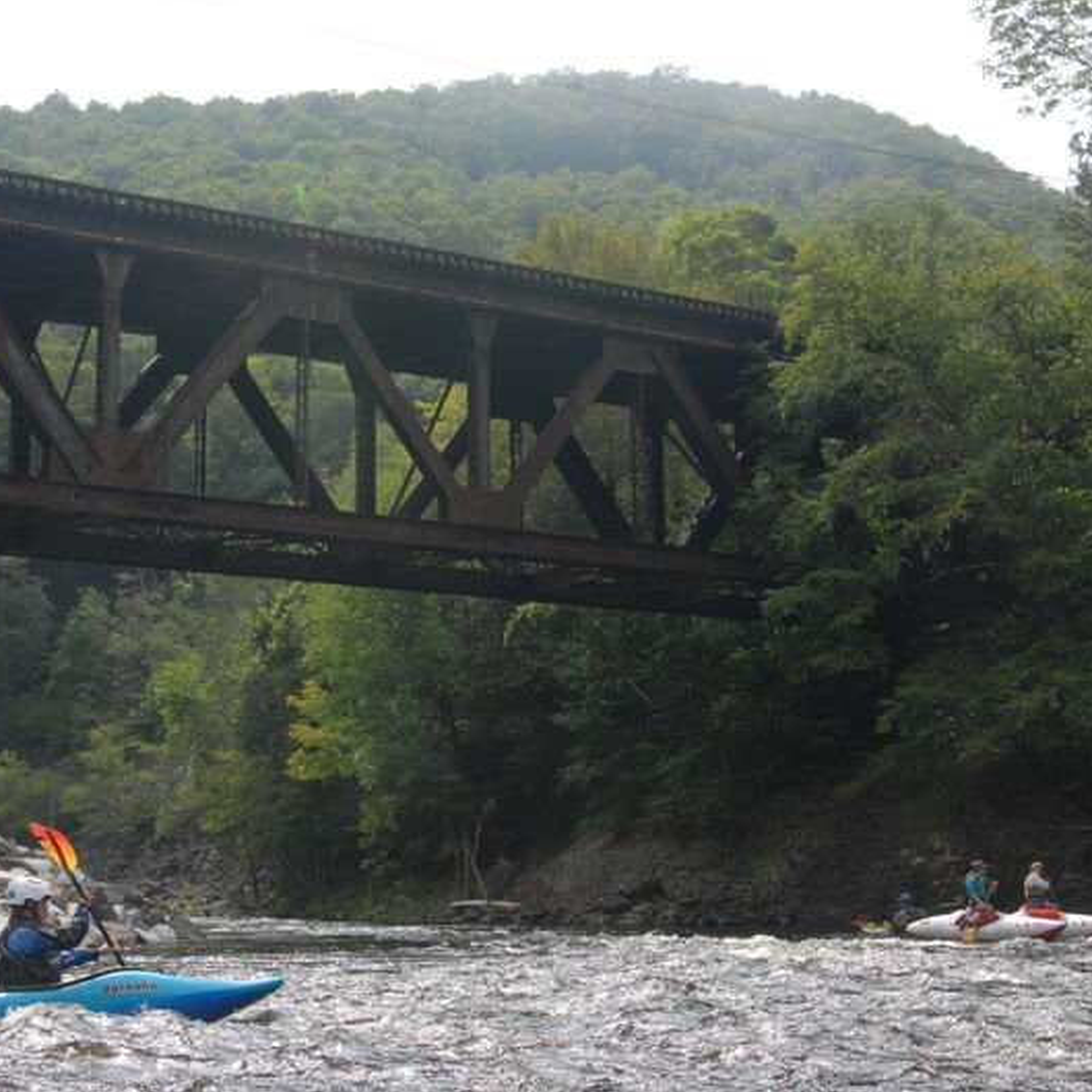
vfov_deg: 31.6
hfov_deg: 31.4
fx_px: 1927
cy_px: 542
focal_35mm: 54
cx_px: 372
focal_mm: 28
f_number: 10
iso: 250
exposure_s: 1/250
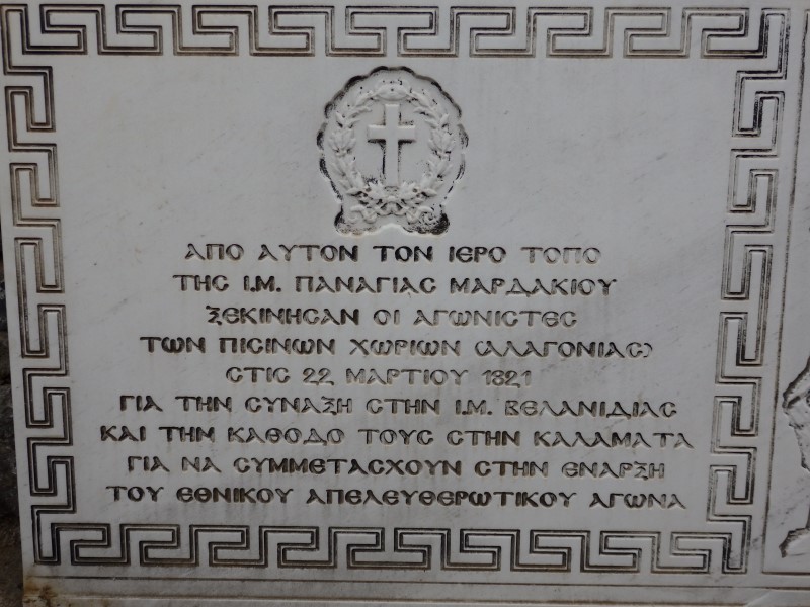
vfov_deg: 42.9
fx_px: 772
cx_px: 405
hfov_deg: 55.4
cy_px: 304
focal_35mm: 33
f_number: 9.7
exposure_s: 1/250
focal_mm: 6
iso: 100
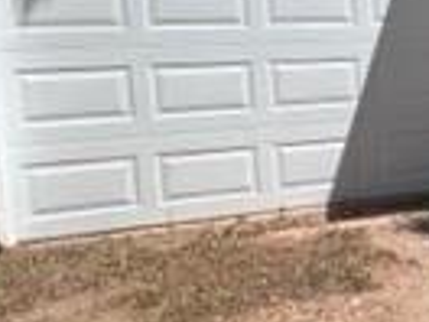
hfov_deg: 19.4
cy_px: 78
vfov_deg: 23.0
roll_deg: +0.4
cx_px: 838
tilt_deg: -6.2
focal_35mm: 63
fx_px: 781
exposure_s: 1/903
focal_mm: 1.57
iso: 32
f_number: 1.8
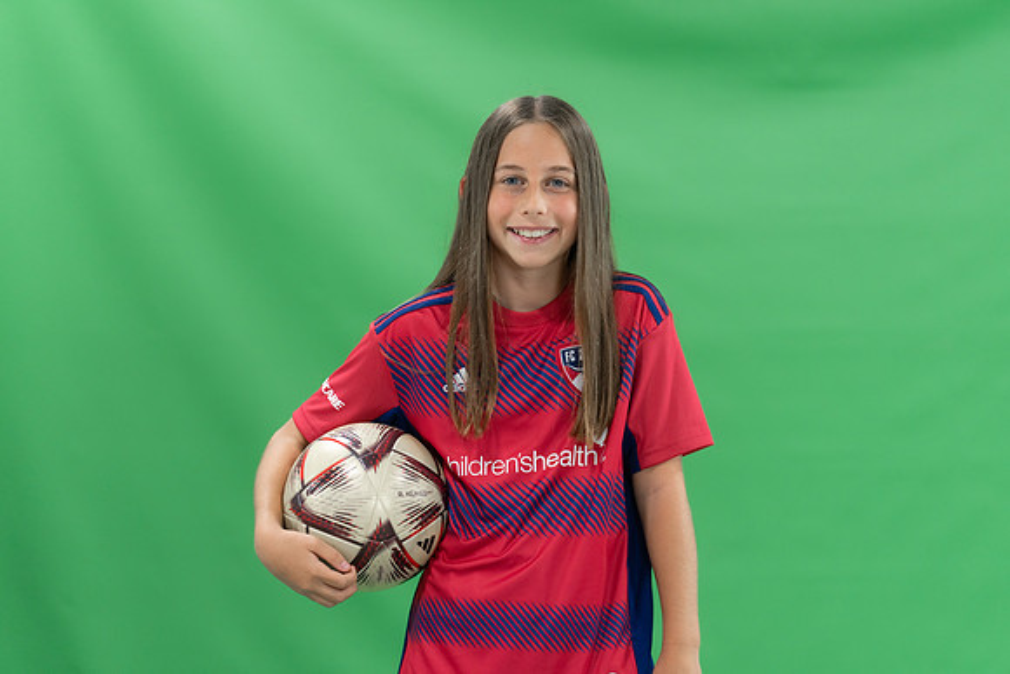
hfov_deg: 12.1
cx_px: 505
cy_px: 337
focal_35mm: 170
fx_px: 4770
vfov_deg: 8.1
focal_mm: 170
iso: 1000
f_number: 2.8
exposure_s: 1/250
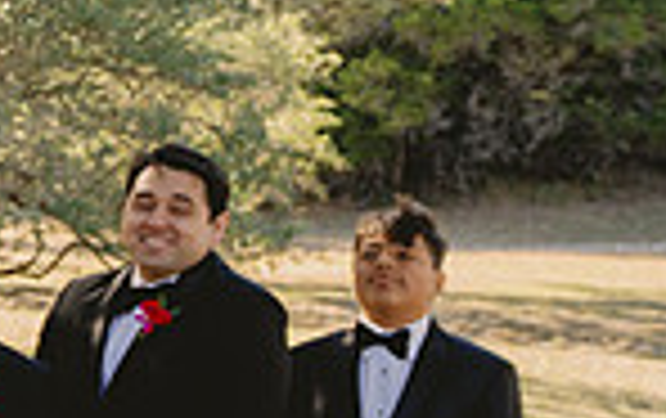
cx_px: -650
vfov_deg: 9.7
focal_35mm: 136
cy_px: 156
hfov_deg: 13.3
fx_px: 2472
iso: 640
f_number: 5
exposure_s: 1/250
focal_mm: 29
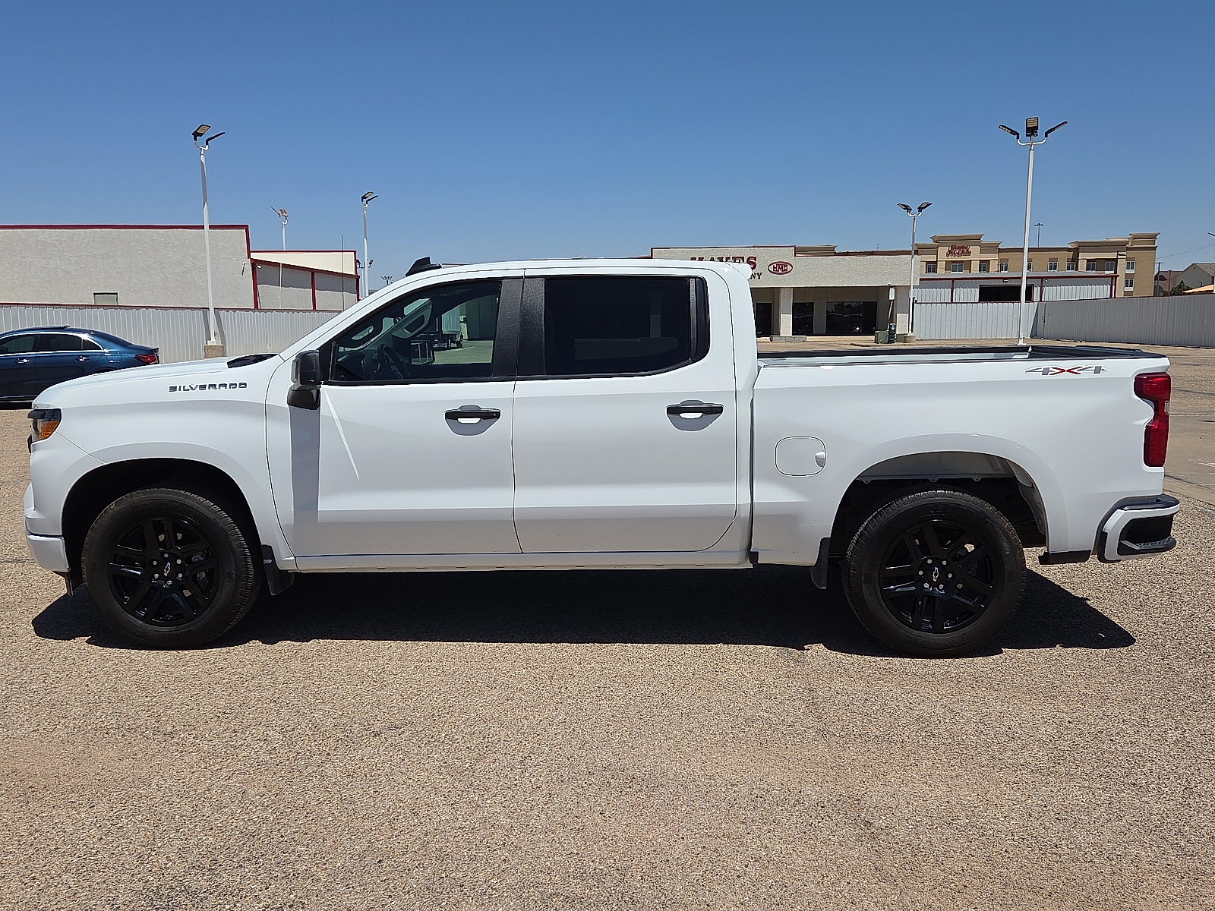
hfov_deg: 58.4
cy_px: 456
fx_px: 1088
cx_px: 608
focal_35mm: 31
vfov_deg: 45.4
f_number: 1.8
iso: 61
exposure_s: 1/10000
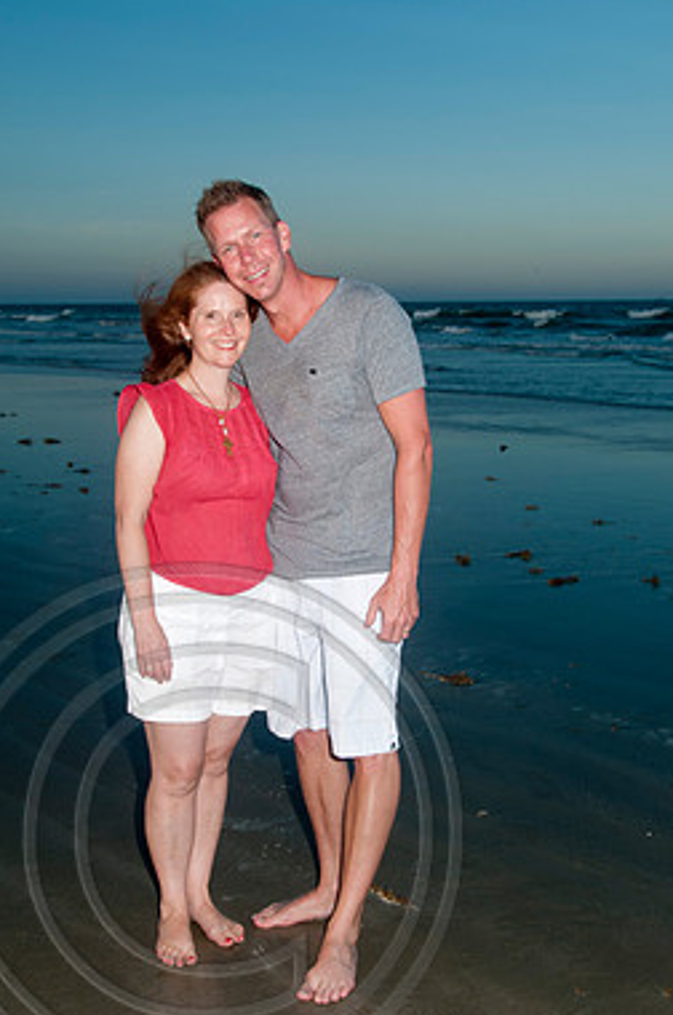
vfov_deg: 41.2
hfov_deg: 28.0
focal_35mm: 48
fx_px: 1351
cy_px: 478
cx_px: 306
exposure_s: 1/125
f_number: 8
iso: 100
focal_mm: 27
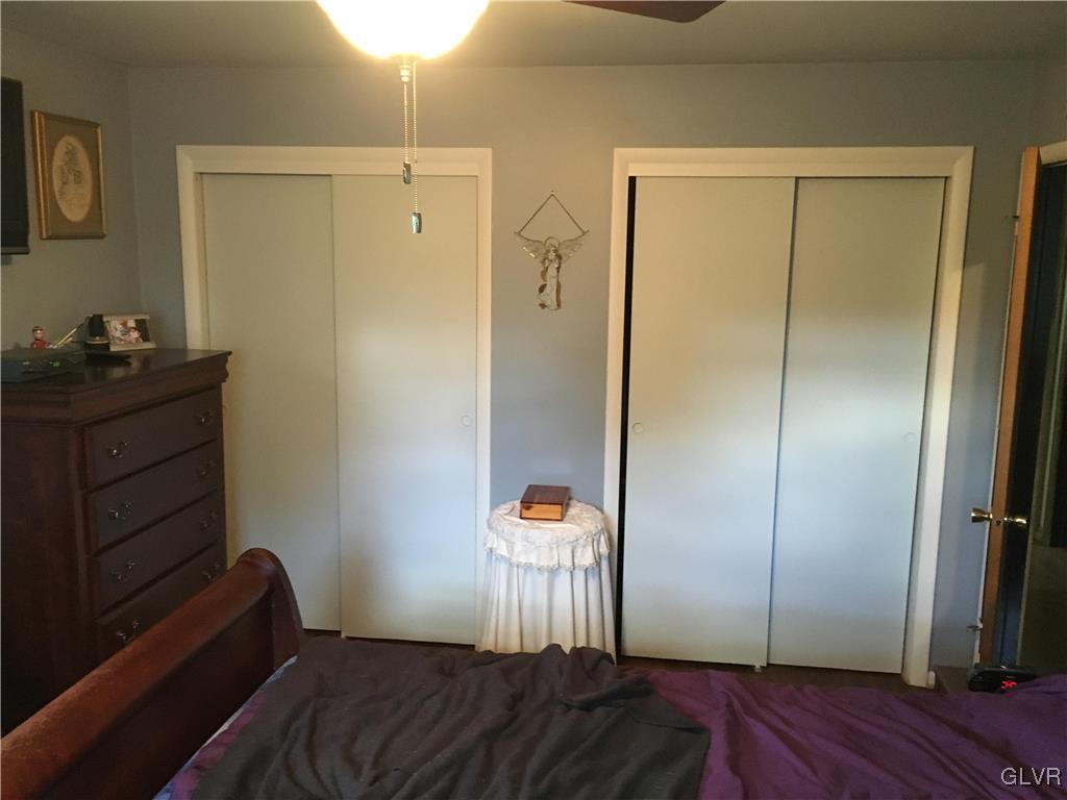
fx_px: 894
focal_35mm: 29
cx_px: 534
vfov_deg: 48.2
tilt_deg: -9.2
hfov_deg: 61.7
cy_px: 400
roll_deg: -0.9
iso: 250
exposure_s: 1/15
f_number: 2.2
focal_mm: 4.15
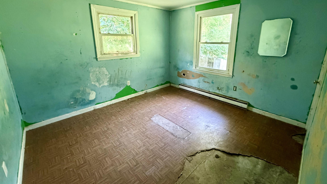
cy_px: 74
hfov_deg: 99.4
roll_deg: +2.0
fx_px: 139
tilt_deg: -13.1
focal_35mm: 16
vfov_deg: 66.5
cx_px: 165
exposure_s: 1/60
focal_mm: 2.22
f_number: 2.2
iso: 800
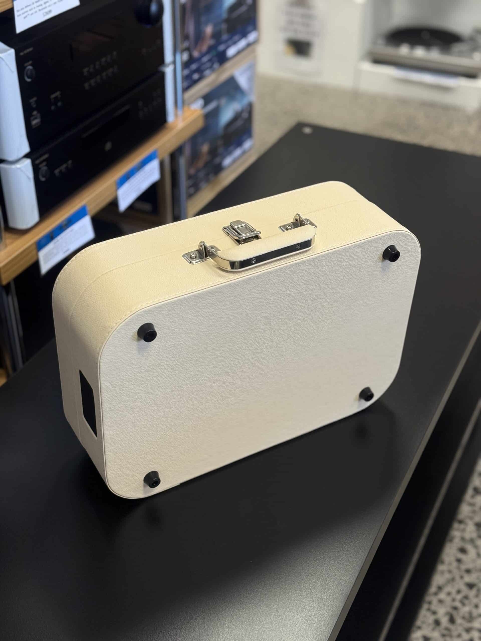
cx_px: 240
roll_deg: -1.0
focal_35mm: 48
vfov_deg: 39.7
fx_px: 889
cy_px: 320
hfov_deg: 30.3
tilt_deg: -35.6
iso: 80
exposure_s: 1/50
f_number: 1.78
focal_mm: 6.76
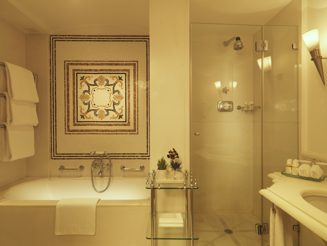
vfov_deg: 68.7
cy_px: 123
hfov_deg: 84.7
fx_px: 179
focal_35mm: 19
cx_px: 164
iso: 50
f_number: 8
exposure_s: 1/1.25
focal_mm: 28
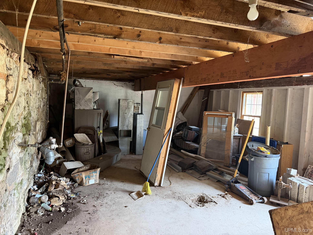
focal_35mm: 24
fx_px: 217
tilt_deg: -3.8
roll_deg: -1.2
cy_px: 118
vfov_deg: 56.8
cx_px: 156
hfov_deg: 71.6
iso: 400
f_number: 1.78
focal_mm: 6.76
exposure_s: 1/60
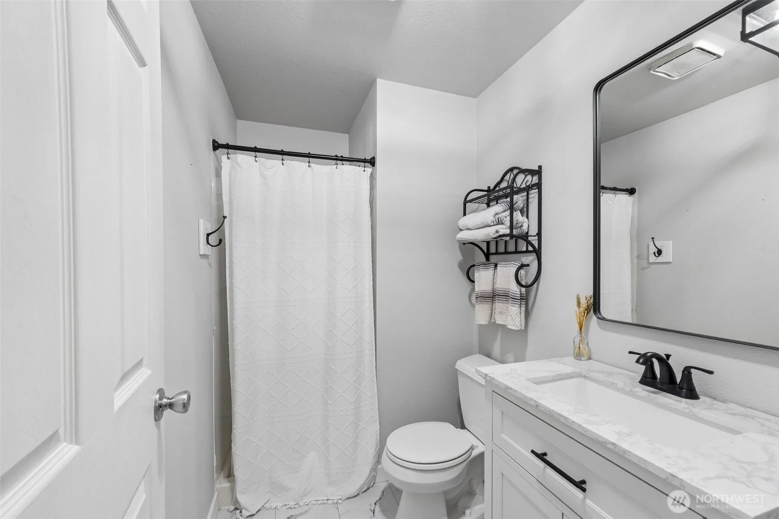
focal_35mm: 15
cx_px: 390
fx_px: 325
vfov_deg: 77.3
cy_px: 260
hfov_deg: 100.4
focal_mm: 10
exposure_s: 1/2.5
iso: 250
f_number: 9
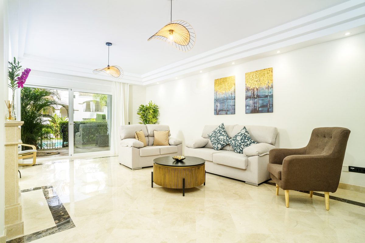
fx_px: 182
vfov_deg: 67.4
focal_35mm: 18
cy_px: 122
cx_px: 182
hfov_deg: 90.0
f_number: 11
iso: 320
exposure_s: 1/5
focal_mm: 18
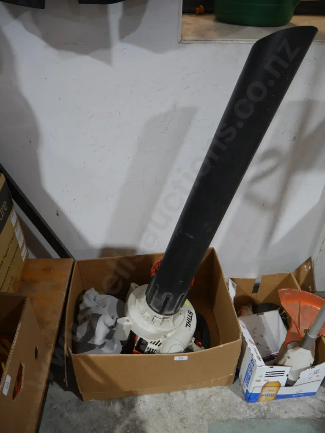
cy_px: 216
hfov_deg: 44.2
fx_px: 401
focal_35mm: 32
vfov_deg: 56.8
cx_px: 162
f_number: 3.6
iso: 500
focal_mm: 16
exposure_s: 1/60
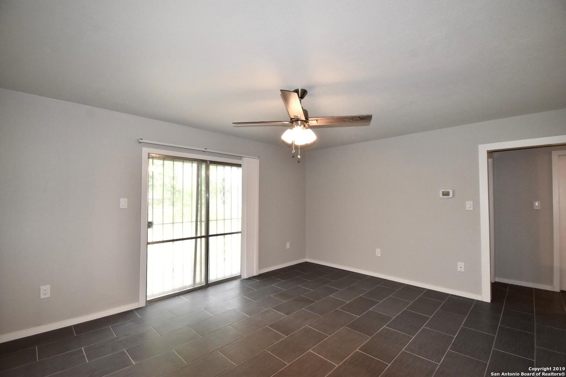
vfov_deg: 77.3
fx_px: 236
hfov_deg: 100.4
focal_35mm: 15
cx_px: 283
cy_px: 188
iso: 1100
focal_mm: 10
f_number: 8
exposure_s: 1/60
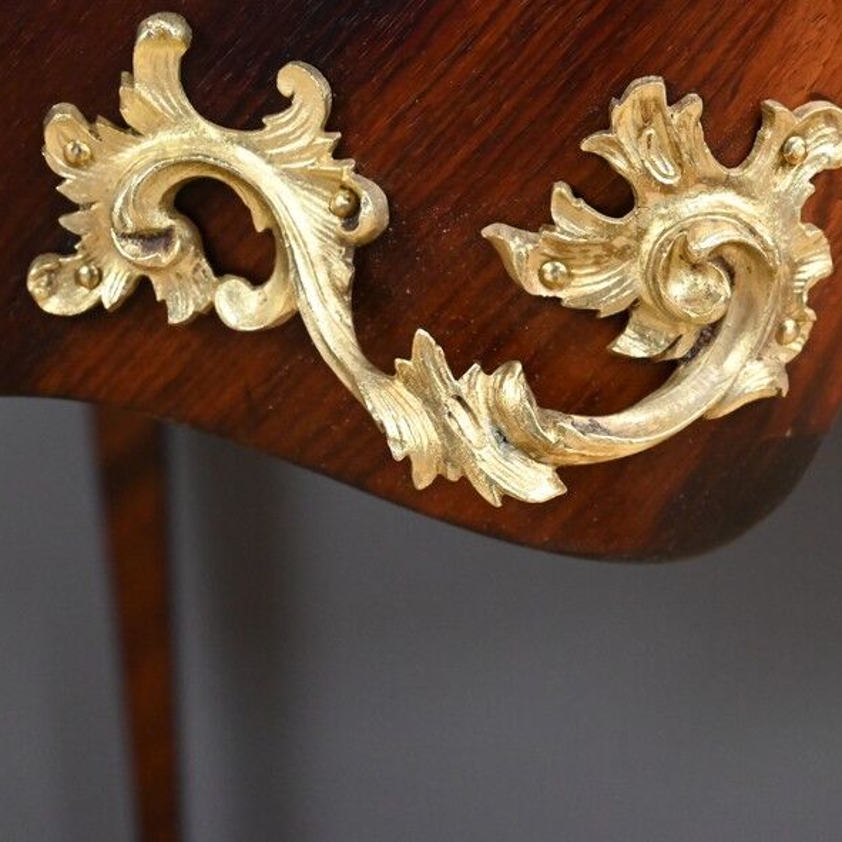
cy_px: 296
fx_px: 1706
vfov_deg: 27.6
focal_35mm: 62
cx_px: 460
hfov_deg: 27.7
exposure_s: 1/160
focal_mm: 36
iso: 5000
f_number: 6.3
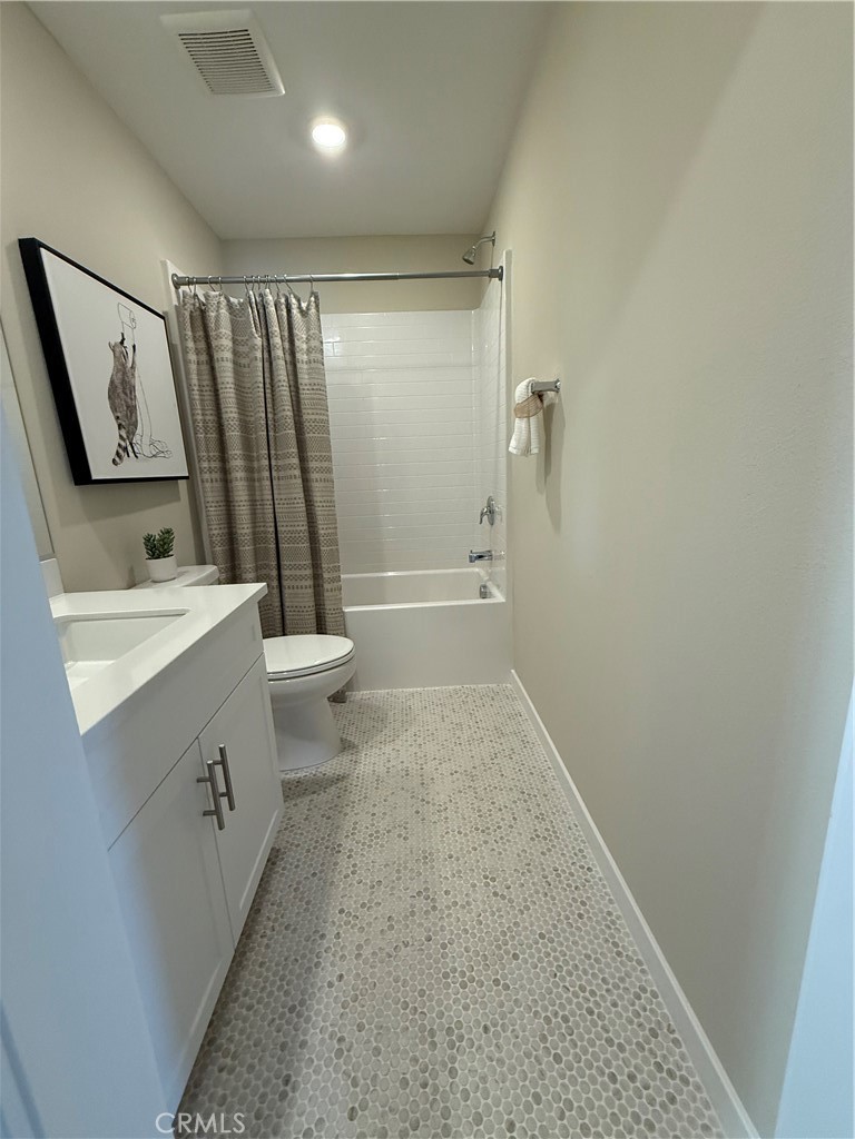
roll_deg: +1.7
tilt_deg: -12.8
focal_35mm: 14
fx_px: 461
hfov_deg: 85.7
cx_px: 428
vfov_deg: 102.1
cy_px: 570
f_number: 2.2
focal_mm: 2.22
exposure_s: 1/120
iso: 250
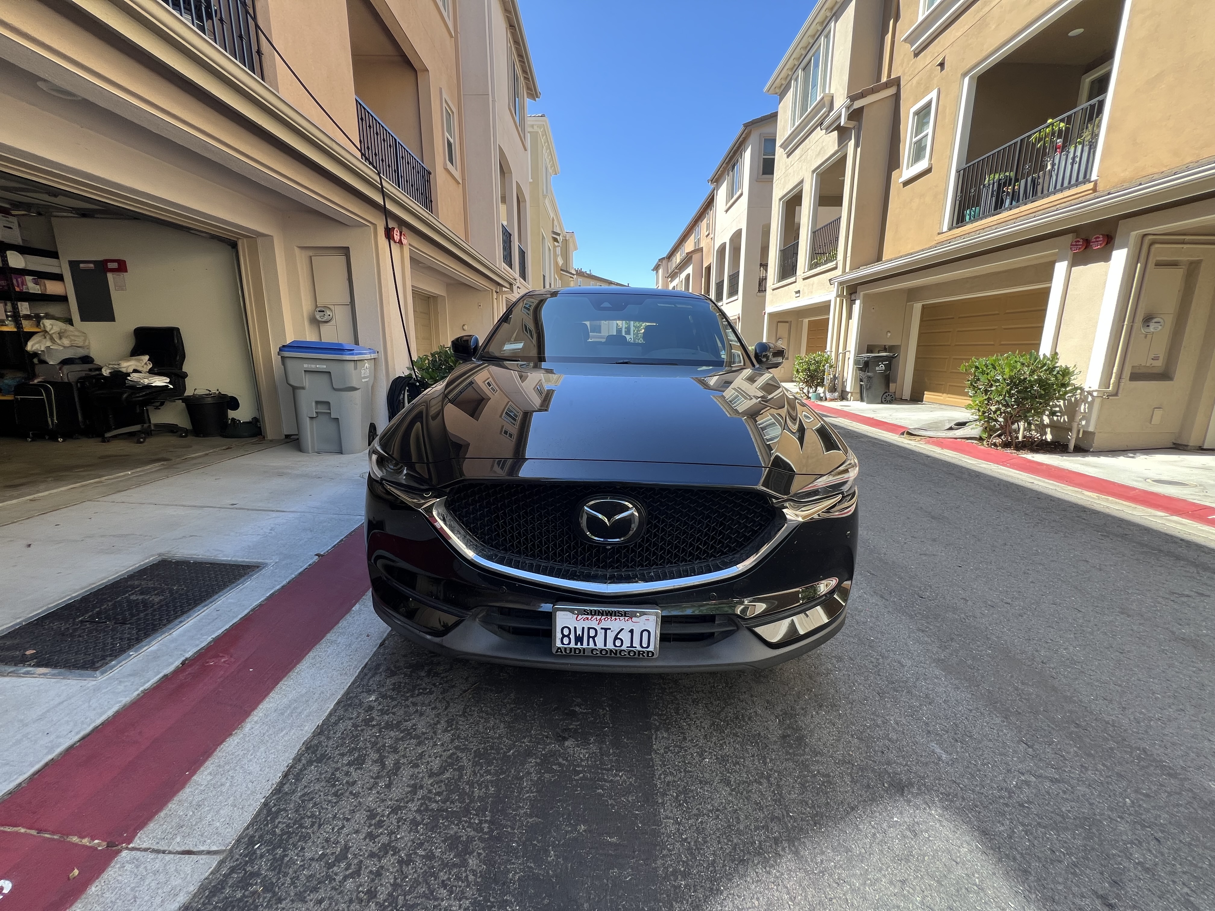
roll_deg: +0.1
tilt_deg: -12.7
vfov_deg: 89.9
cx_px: 608
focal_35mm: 13
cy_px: 456
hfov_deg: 106.2
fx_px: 456
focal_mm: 1.57
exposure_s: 1/180
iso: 32
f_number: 1.8
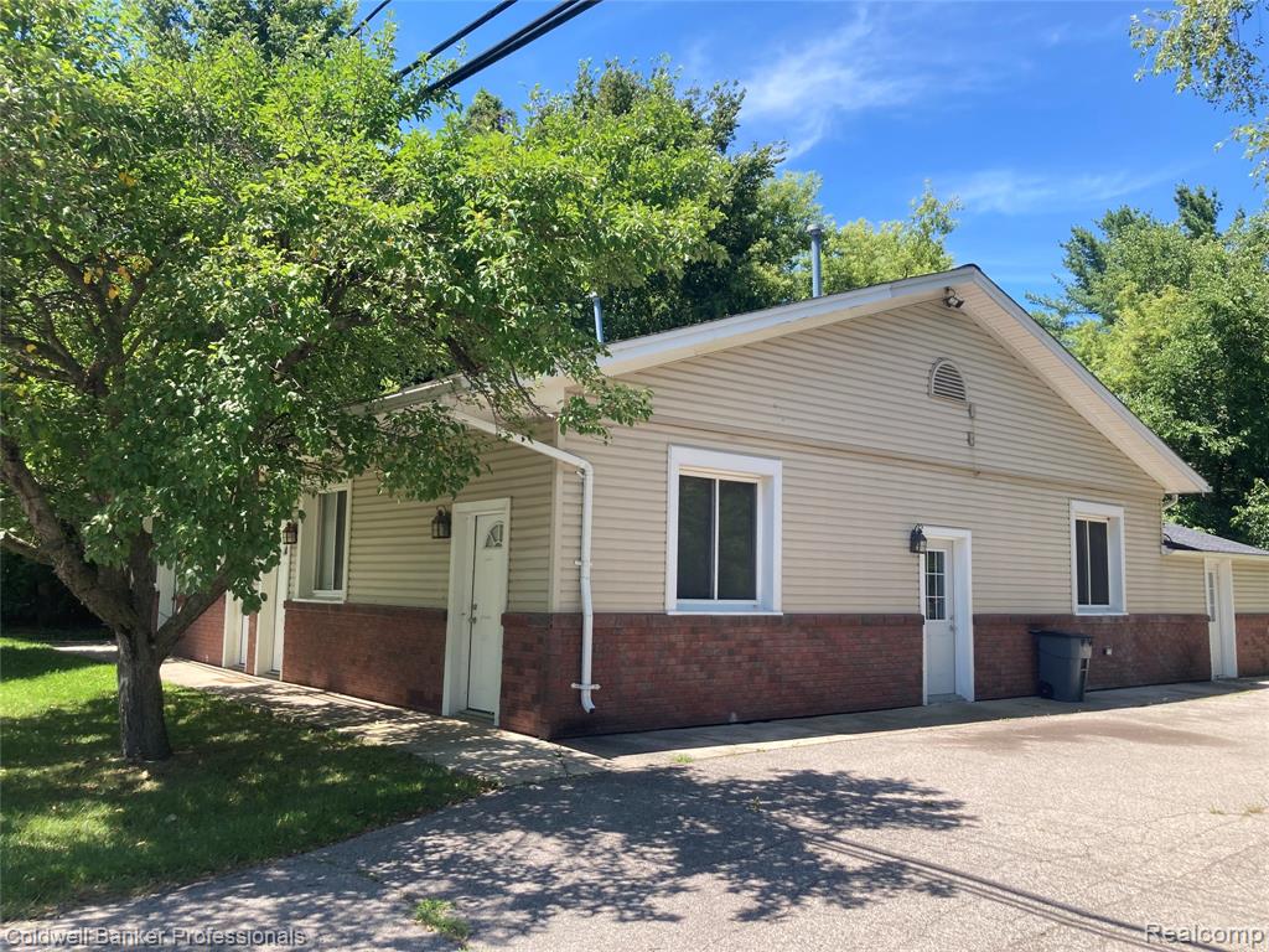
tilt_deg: +4.3
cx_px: 634
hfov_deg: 63.4
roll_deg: -1.1
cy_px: 476
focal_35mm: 28
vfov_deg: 49.7
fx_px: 1026
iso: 20
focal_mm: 3.99
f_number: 1.8
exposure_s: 1/704
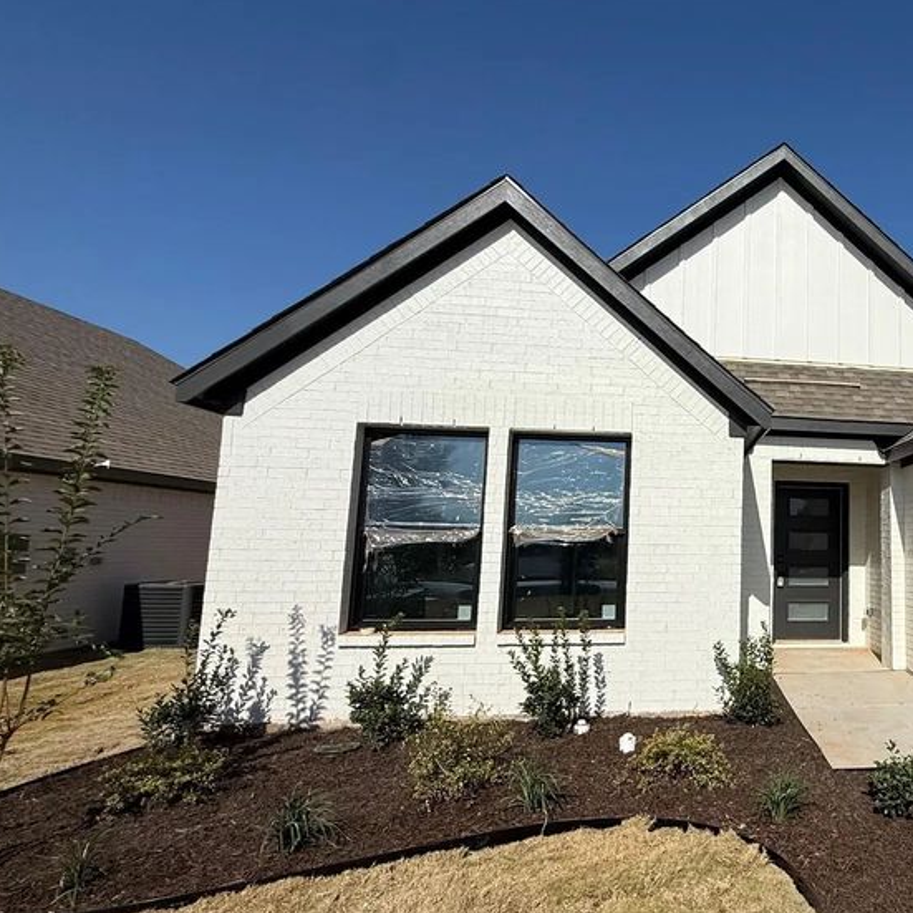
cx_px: 787
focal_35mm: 23
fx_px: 686
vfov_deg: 67.2
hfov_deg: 59.3
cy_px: 469
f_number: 2.2
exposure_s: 1/6173
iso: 40
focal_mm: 2.22
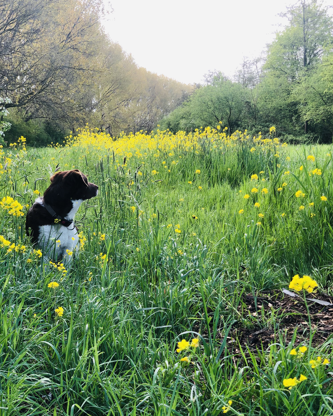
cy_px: 206
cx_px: 169
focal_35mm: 55
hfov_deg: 27.6
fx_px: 678
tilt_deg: -4.2
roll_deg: +1.0
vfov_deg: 34.1
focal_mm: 6
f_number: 2.4
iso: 16
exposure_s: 1/120
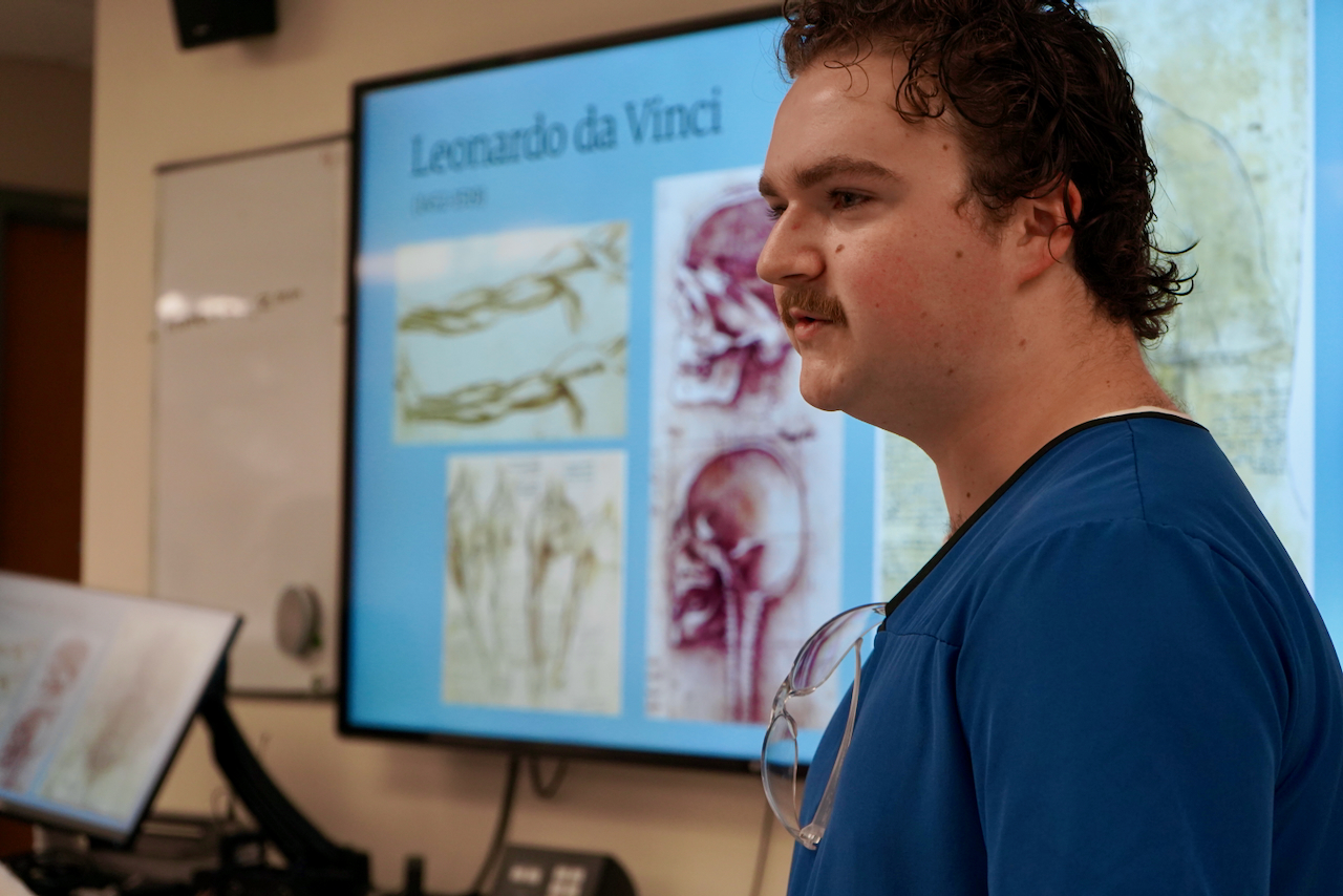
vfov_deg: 20.0
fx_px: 2537
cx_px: 672
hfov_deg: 29.6
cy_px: 448
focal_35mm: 68
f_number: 5.6
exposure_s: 1/160
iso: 2000
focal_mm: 68
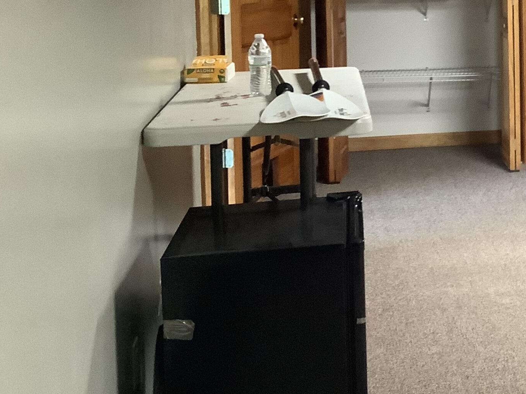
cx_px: 573
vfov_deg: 20.8
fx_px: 1033
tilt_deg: -3.2
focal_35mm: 68
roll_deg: +0.0
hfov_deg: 26.4
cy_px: -17
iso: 320
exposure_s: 1/30
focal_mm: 3.3
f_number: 2.4
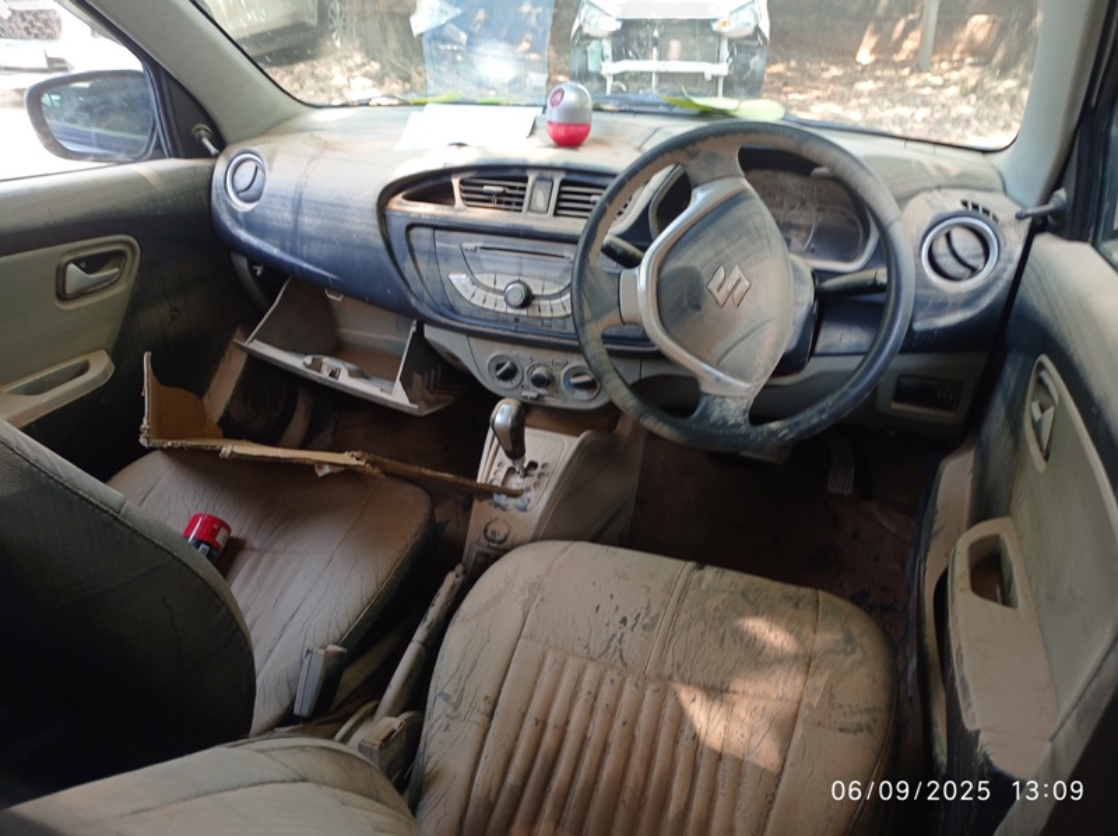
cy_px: 418
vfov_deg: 49.7
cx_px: 559
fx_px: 903
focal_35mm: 28
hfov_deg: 63.5
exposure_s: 1/100
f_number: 1.79
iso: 100
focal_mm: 4.7
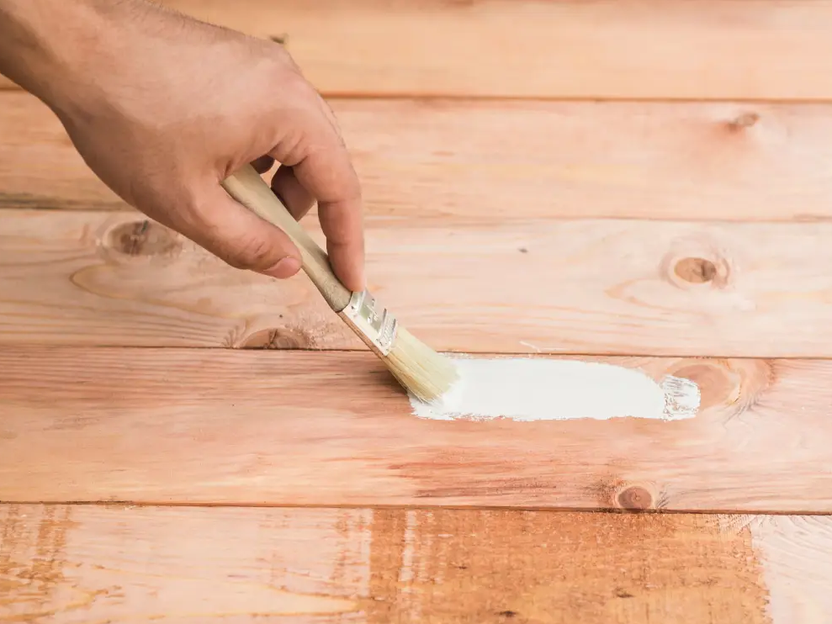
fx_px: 2187
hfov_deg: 21.5
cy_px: 315
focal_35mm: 91
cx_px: 415
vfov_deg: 16.2
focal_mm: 45
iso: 100
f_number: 2.8
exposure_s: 1/400
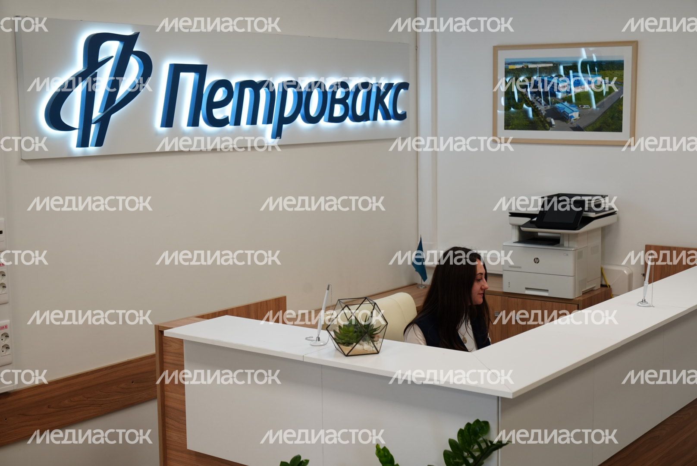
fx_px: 1007
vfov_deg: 26.0
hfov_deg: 38.2
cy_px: 233
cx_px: 348
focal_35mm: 52
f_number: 5.6
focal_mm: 52
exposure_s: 1/50
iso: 640
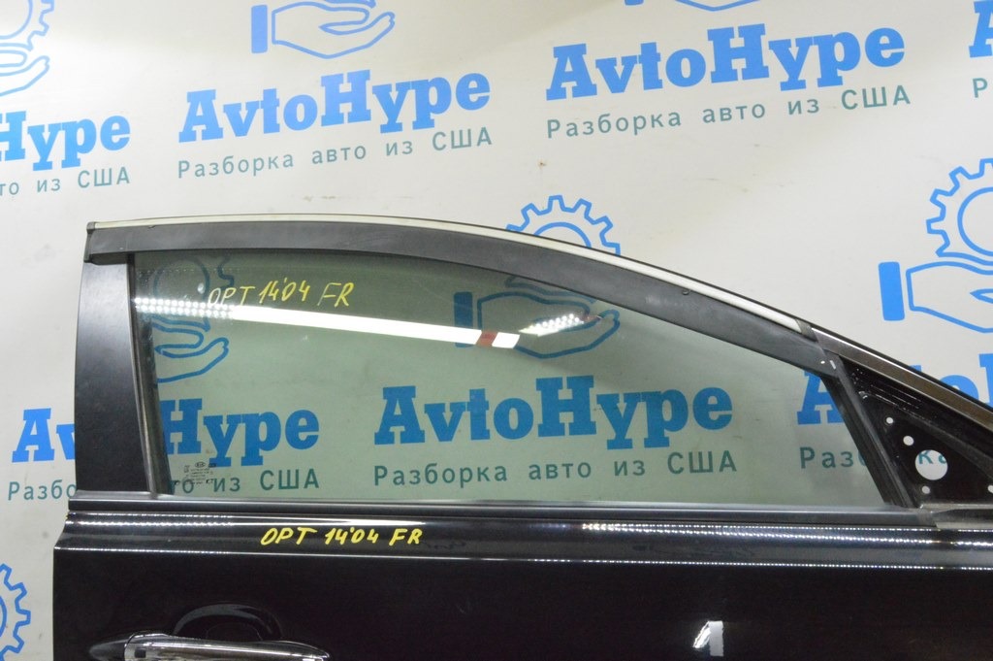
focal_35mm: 34
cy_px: 330
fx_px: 951
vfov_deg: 38.3
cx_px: 496
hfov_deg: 55.1
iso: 6400
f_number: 20
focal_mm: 23
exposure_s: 1/20
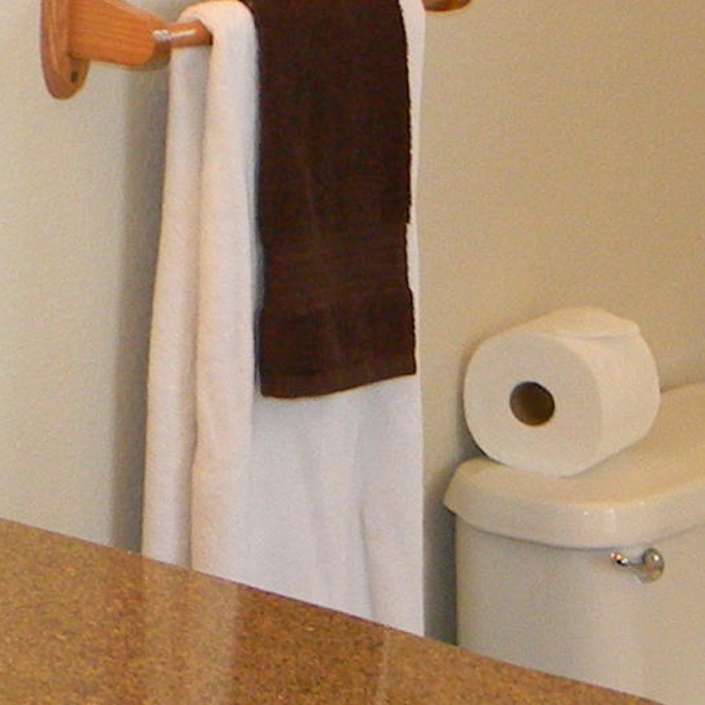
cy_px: 284
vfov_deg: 12.3
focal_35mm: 142
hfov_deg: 12.2
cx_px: 32
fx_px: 3272
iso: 132
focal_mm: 5
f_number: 3.5
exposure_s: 1/30
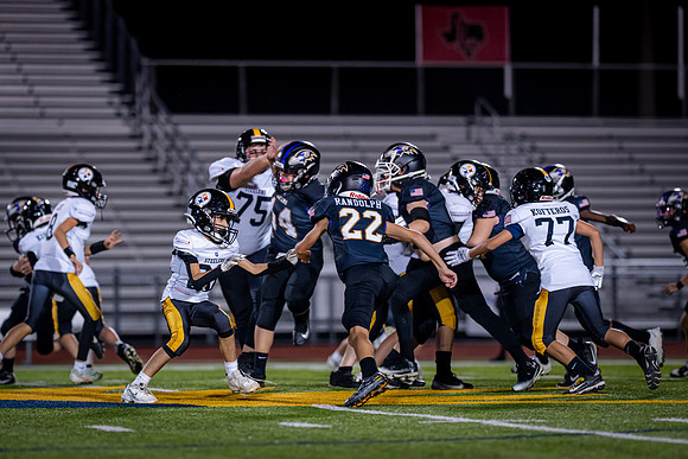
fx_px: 4194
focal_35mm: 219
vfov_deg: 6.3
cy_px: 256
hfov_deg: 9.4
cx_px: 333
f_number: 1.8
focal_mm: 135
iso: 1000
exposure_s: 1/1000
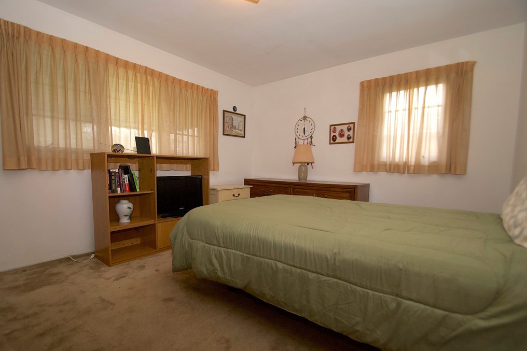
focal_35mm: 16
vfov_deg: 73.7
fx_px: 234
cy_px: 185
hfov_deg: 96.7
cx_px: 255
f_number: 4
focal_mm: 10
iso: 200
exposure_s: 1/60
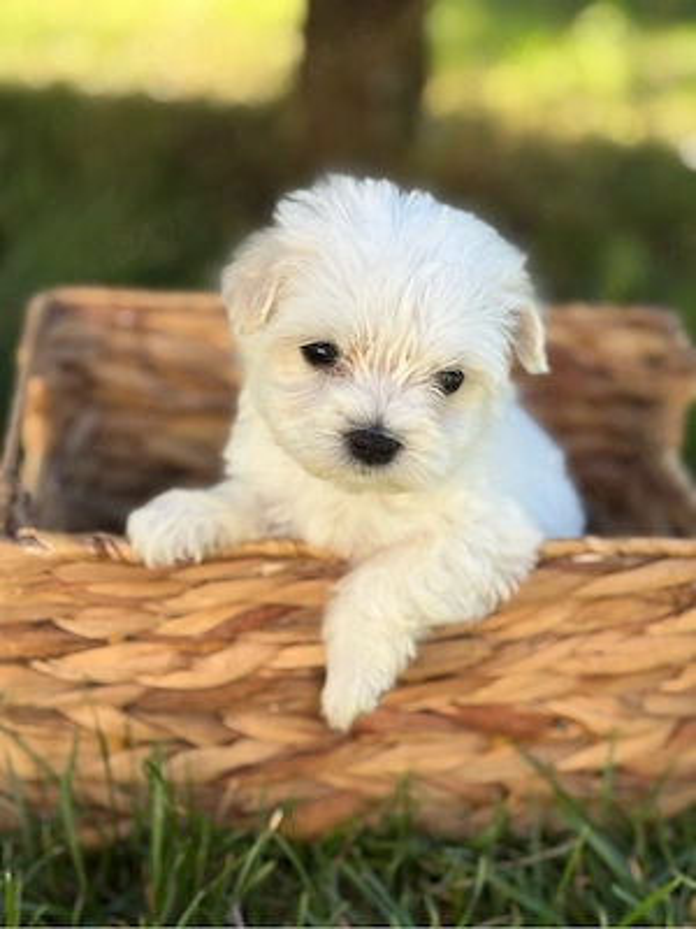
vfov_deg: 36.8
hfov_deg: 28.0
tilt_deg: -21.8
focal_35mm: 52
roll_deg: -5.5
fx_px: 1394
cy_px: 464
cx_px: 348
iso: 32
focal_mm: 5.96
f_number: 1.6
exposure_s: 1/654
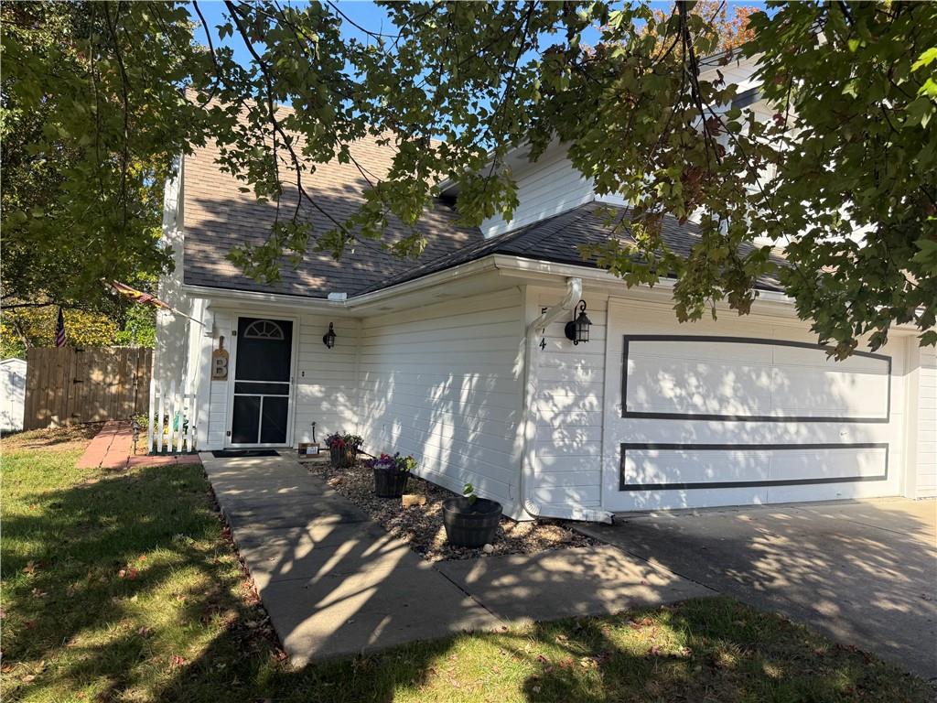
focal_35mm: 24
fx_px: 650
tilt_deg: +2.0
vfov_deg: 56.8
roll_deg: -2.2
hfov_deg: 71.6
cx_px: 468
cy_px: 352
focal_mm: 6.76
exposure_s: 1/2110
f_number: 1.78
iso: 100
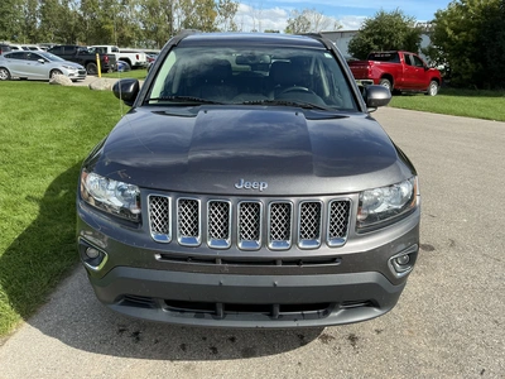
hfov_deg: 63.4
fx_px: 408
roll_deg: -3.3
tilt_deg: -17.8
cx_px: 252
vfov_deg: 49.7
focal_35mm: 28
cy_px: 190
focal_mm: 3
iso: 25
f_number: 1.8
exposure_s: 1/997
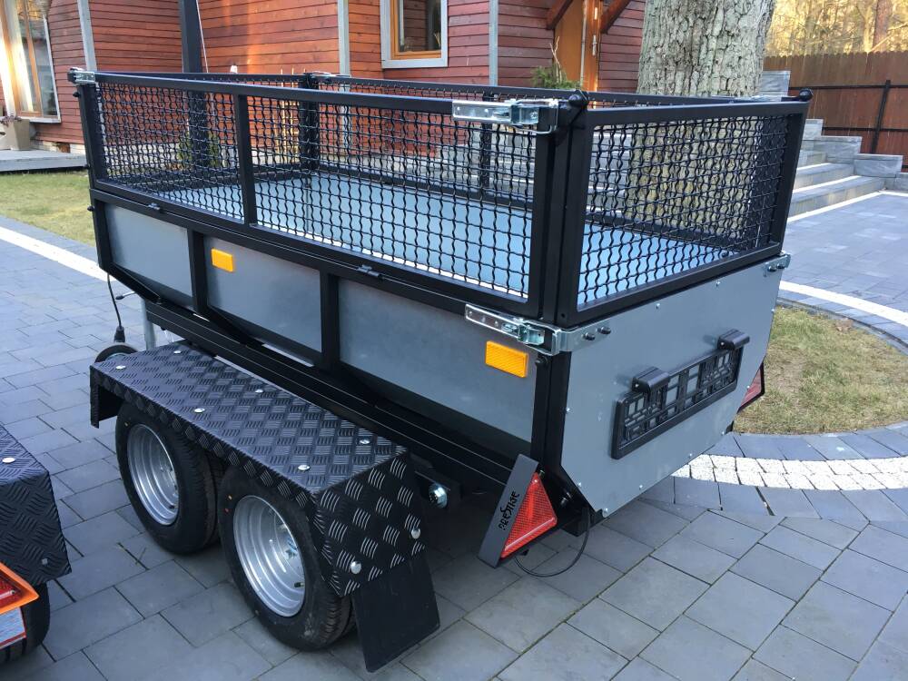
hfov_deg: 61.7
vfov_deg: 48.2
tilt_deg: -18.0
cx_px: 454
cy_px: 340
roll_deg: +0.8
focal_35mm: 29
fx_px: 761
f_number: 2.2
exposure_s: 1/33
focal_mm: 4.15
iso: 25
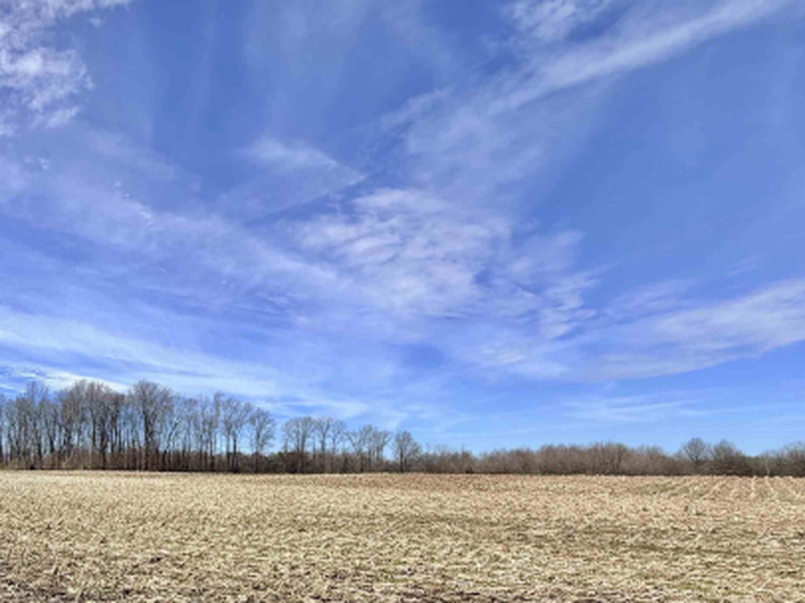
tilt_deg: +5.1
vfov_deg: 56.8
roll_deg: -0.8
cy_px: 428
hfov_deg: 66.8
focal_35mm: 23
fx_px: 535
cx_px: 156
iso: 20
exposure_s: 1/1068
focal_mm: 2.22
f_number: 2.2
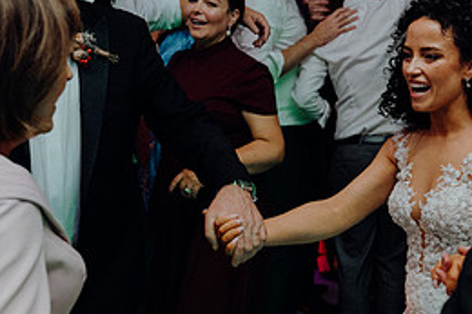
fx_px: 996
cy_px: 161
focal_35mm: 76
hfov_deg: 26.1
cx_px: 390
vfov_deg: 17.9
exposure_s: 1/160
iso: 2500
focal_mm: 34
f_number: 3.5
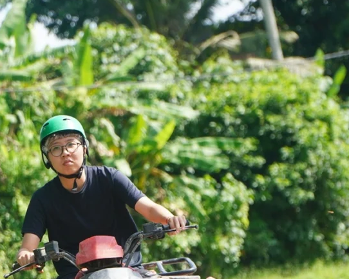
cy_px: 218
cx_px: 90
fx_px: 2665
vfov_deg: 6.0
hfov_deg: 7.5
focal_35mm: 258
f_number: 4
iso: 160
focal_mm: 97
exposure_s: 1/500
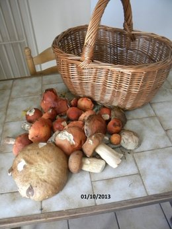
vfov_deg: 63.5
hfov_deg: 49.7
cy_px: 114
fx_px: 186
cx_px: 86
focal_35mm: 28
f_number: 3.5
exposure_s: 1/40.1
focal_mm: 5
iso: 400
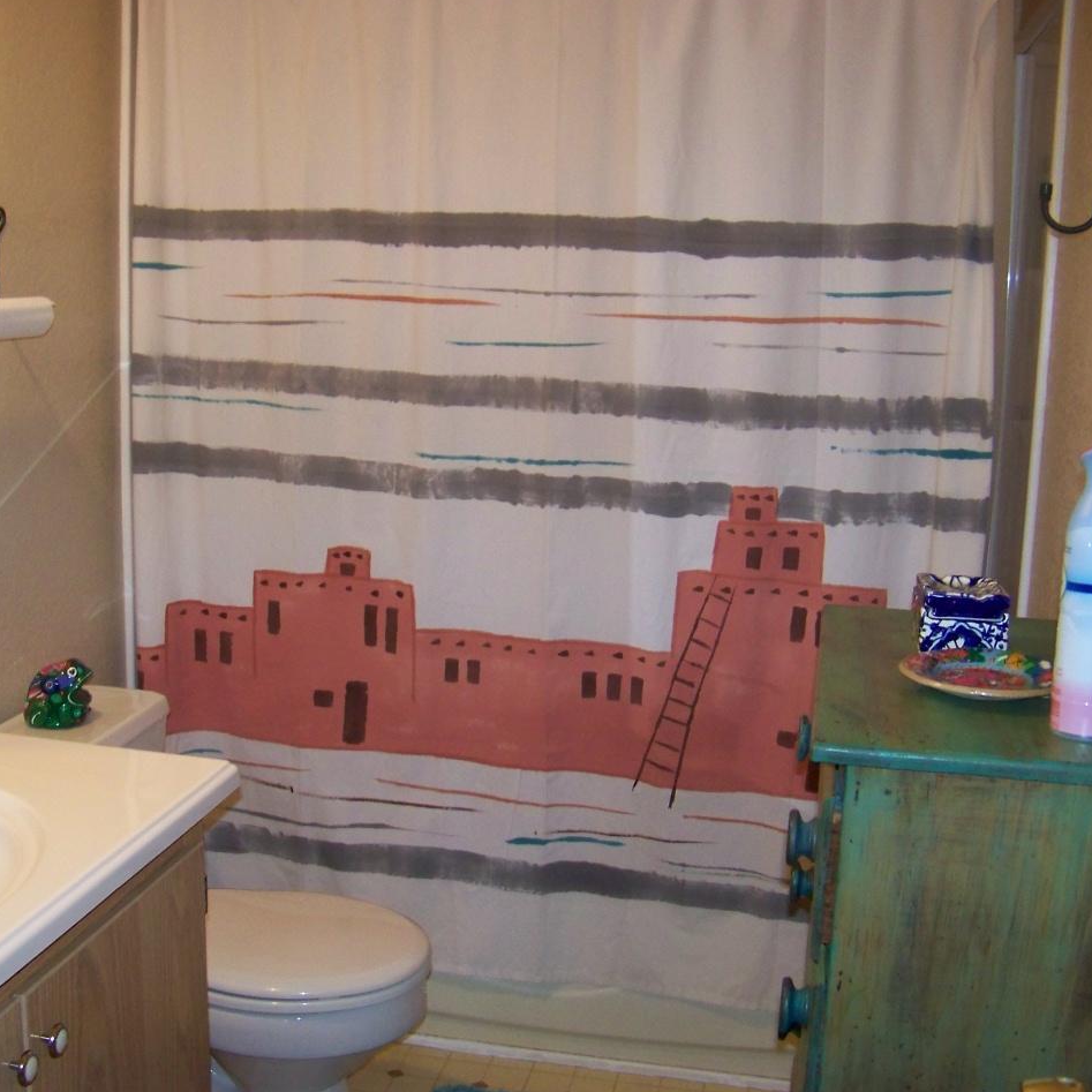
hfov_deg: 38.9
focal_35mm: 43
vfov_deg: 39.2
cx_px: 401
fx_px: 1535
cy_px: 540
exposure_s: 1/30
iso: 200
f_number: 2.8
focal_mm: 5.85
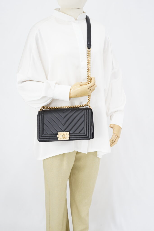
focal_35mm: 50
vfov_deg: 39.6
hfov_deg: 27.0
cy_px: 116
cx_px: 77
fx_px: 321
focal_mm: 50
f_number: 9
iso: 640
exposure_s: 1/2.5
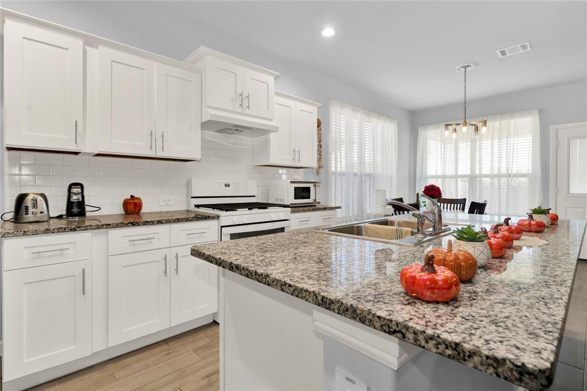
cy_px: 196
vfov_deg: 70.4
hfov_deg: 93.3
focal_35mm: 17
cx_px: 294
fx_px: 277
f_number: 8
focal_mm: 17
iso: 400
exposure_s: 1/250
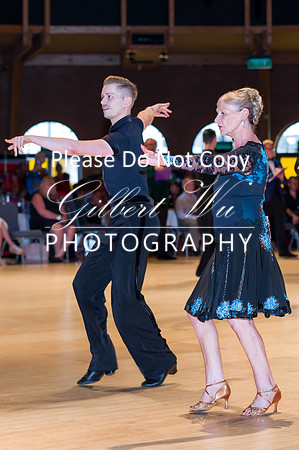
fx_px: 1406
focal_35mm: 113
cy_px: 225
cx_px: 162
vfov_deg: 18.2
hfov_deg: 12.1
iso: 640
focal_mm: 75
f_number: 3.5
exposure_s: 1/250
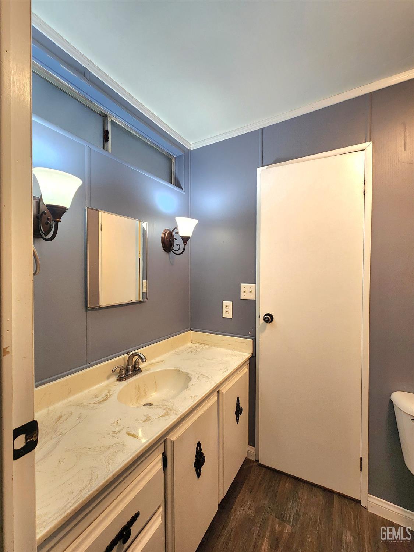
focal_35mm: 13
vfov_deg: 106.2
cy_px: 276
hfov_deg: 89.9
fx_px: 207
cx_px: 207
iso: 200
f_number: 2.2
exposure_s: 1/60.2
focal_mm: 2.2
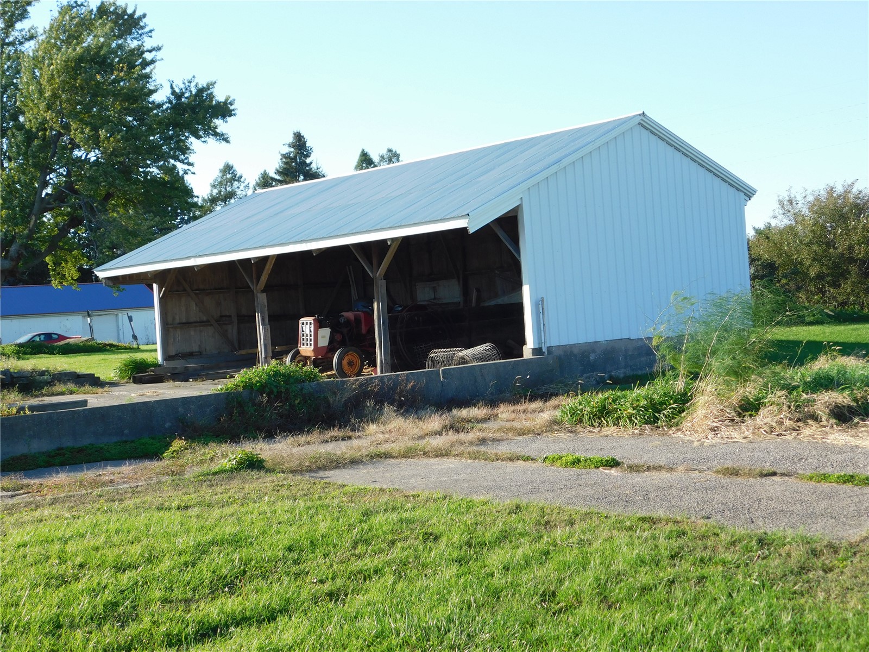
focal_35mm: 51
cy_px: 326
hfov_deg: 37.5
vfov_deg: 28.6
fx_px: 1280
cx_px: 434
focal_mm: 9
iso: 125
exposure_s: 1/400
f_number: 3.8
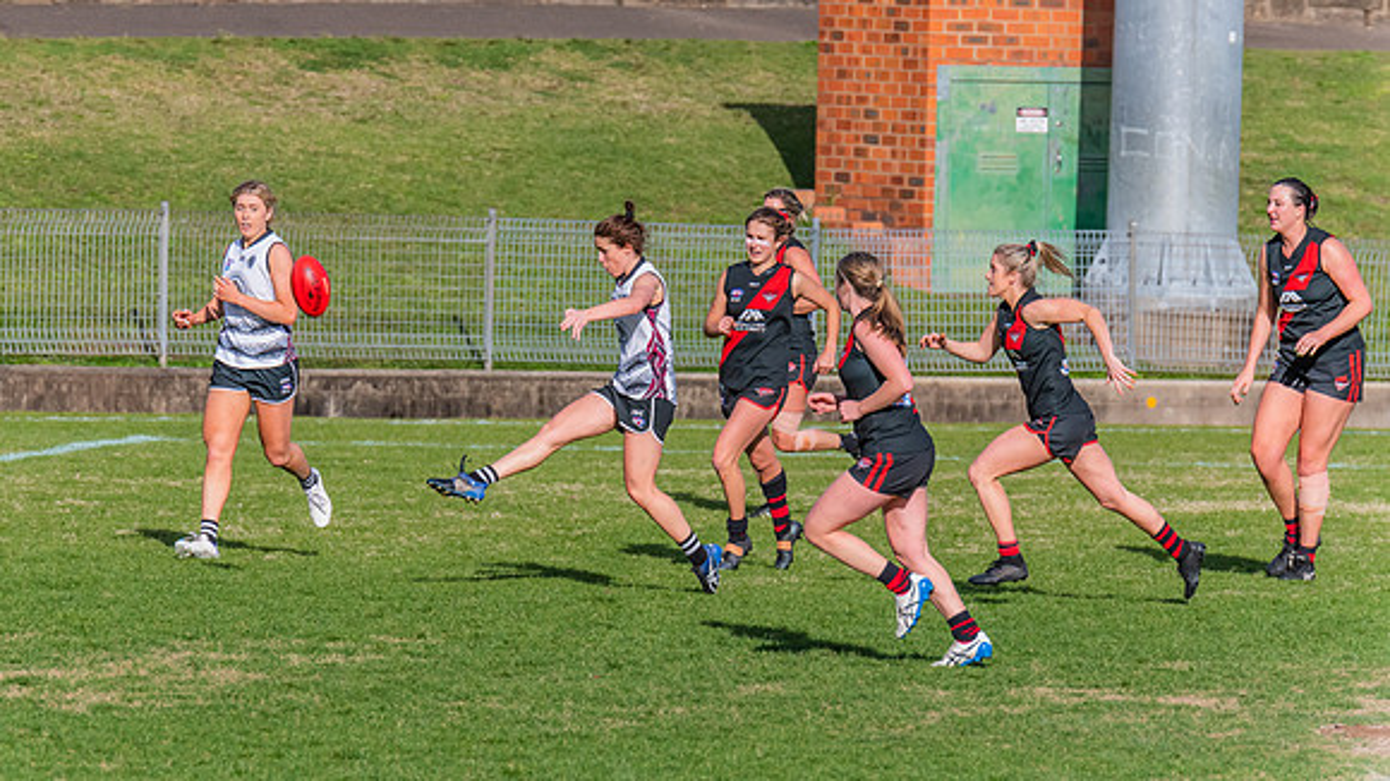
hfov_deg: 4.1
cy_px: 330
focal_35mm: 523
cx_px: 595
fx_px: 19260
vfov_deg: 2.3
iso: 800
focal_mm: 420
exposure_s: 1/1250
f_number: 9
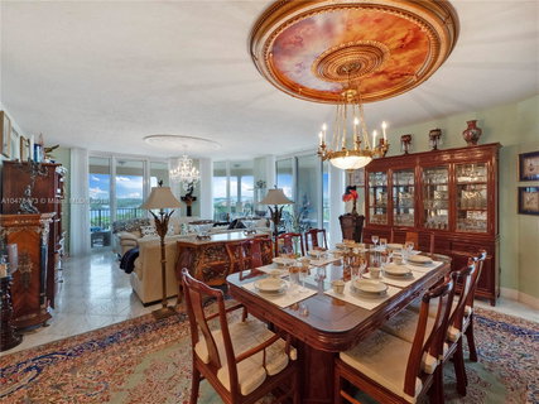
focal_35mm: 14
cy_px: 202
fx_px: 218
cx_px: 270
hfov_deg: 102.1
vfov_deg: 85.6
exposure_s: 1/125
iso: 200
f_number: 4
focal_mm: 7
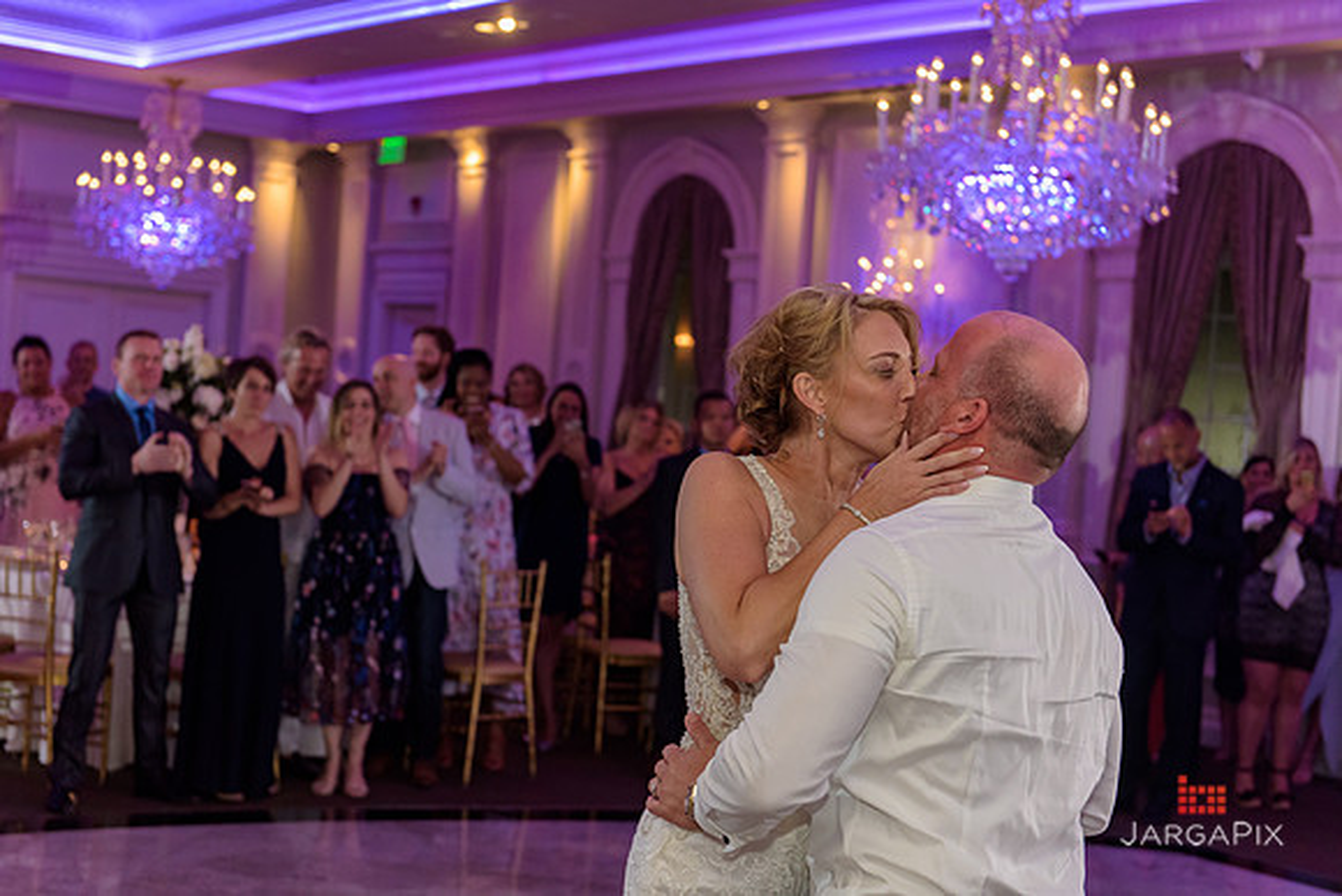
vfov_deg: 23.4
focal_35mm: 58
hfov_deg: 34.5
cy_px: 448
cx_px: 671
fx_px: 2163
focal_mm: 58
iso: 1600
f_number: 3.2
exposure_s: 1/125
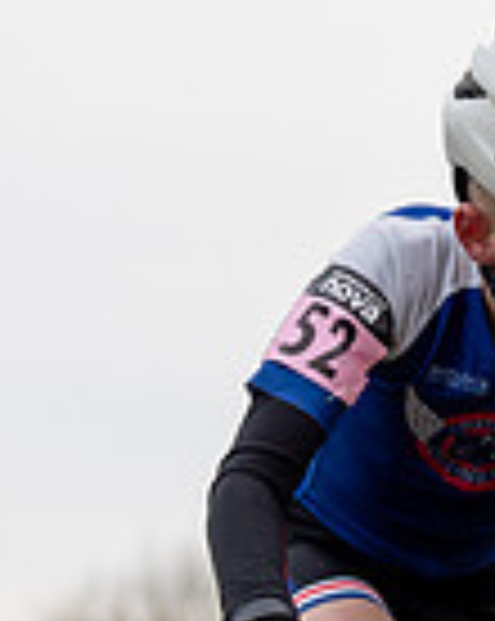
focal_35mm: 438
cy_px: 379
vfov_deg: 4.4
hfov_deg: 3.5
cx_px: 434
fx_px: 8039
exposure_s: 1/1000
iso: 200
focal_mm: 70
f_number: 3.2
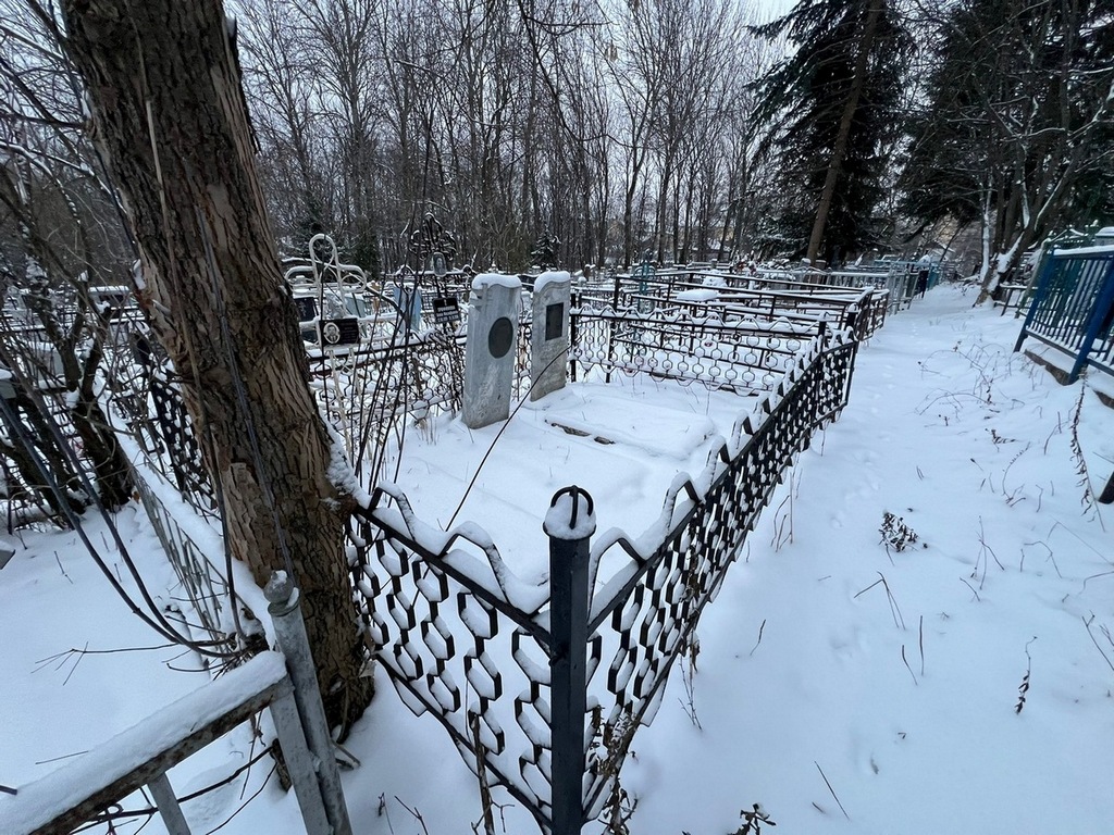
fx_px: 418
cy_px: 418
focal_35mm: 13
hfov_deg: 106.2
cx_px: 557
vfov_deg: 89.9
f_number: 1.8
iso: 125
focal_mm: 1.57
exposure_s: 1/99
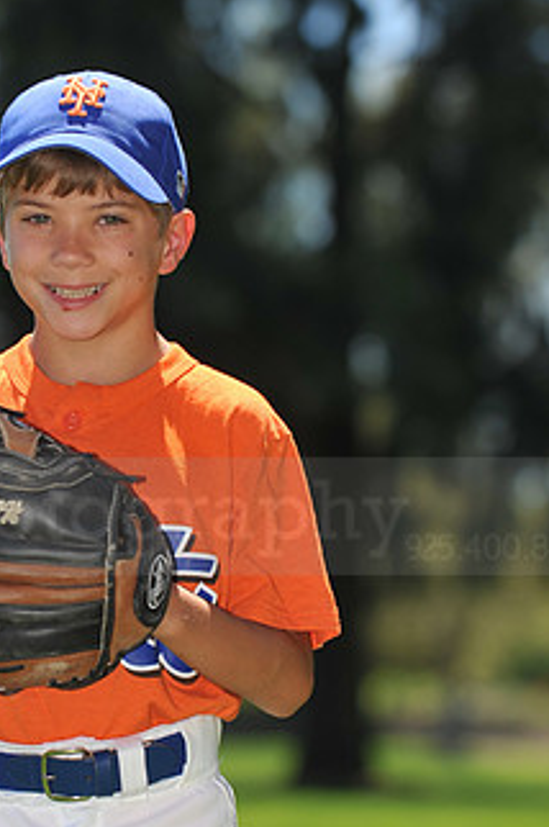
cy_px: 493
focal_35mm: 202
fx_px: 4630
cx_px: 74
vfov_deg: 10.2
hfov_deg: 6.8
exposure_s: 1/1600
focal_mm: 112
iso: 200
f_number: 4
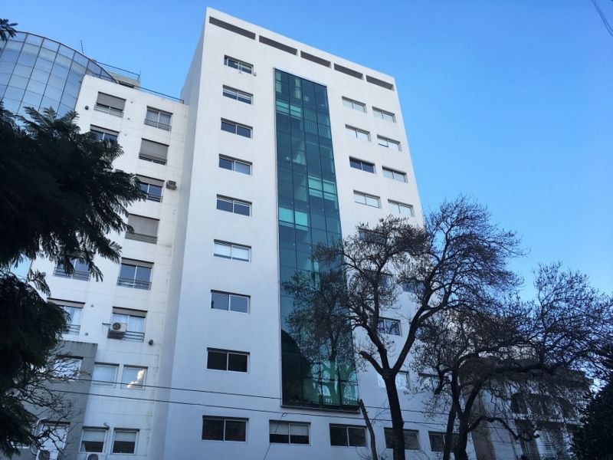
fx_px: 514
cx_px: 306
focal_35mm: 29
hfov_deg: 61.7
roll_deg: +3.1
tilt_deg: +33.6
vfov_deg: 48.2
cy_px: 230
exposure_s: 1/216
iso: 25
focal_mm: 4.15
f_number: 2.2
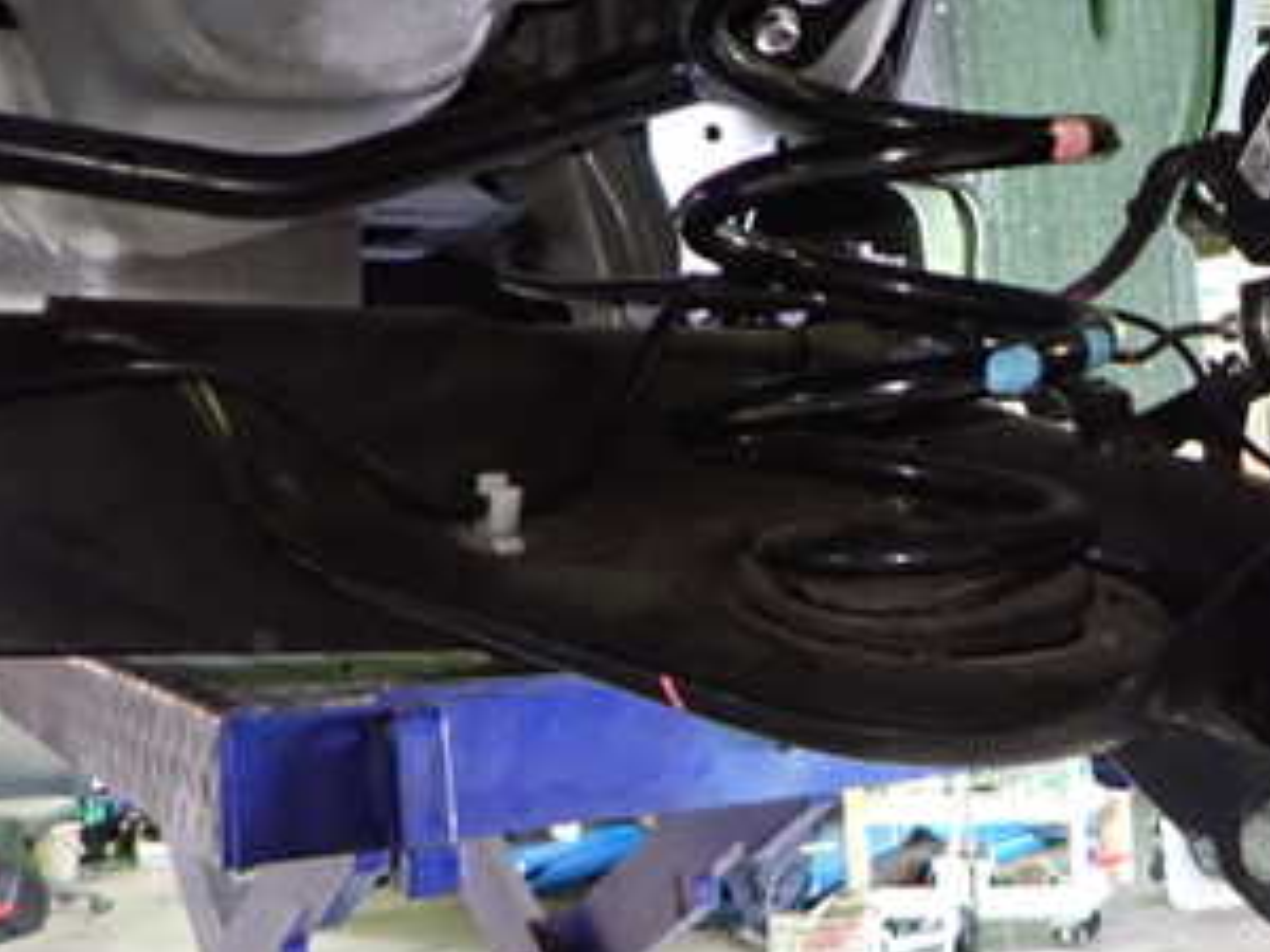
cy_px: 372
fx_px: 1834
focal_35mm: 50
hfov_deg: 36.1
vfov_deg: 29.0
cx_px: 1118
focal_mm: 4.5
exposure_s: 1/25
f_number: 2
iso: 800
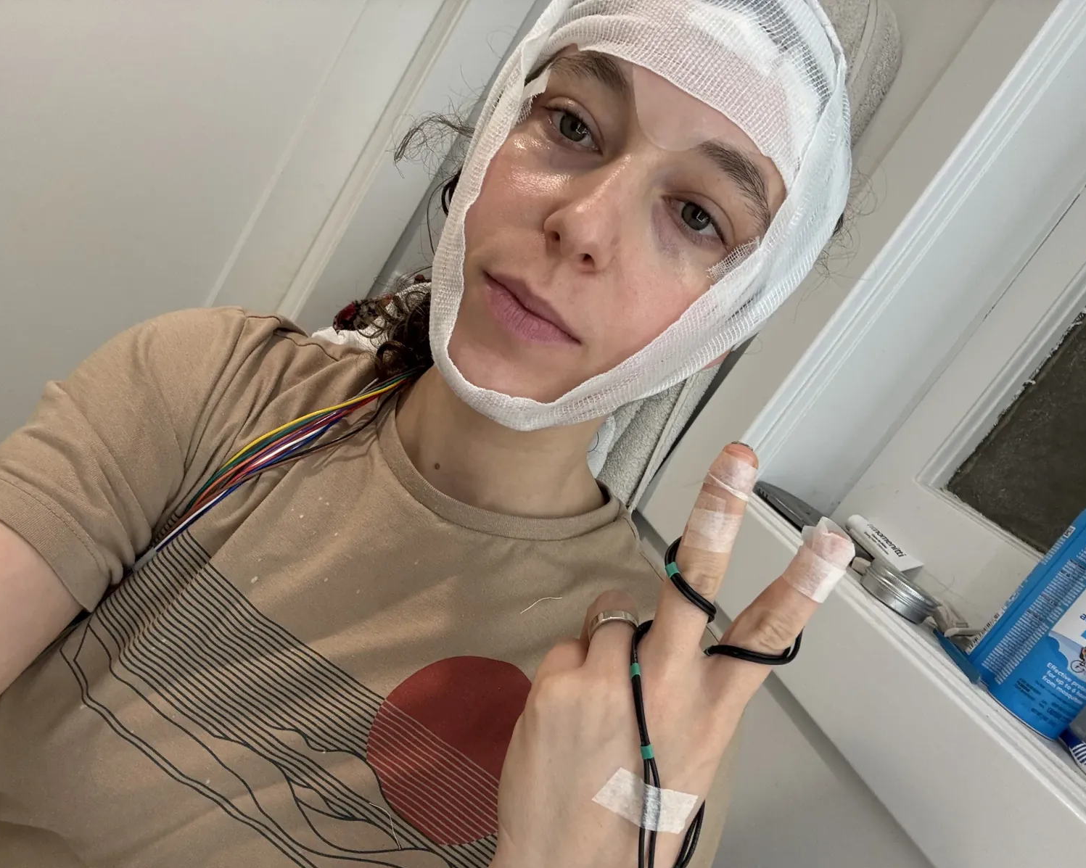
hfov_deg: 70.3
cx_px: 527
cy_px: 434
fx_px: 771
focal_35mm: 24
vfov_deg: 58.8
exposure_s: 1/60
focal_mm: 2.69
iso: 100
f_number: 1.9
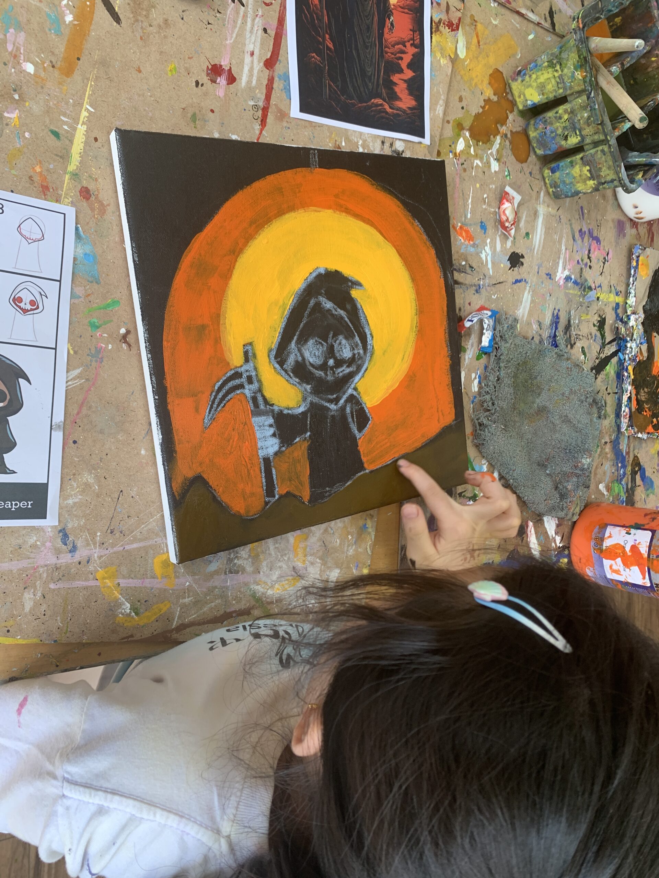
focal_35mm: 26
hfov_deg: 53.1
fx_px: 660
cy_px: 439
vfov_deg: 67.3
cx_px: 330
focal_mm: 4.25
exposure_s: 1/100
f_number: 1.8
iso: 50
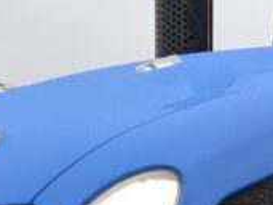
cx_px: 366
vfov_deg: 8.2
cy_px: 394
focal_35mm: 174
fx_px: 1371
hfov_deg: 11.1
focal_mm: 3
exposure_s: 1/286
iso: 16
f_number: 1.8
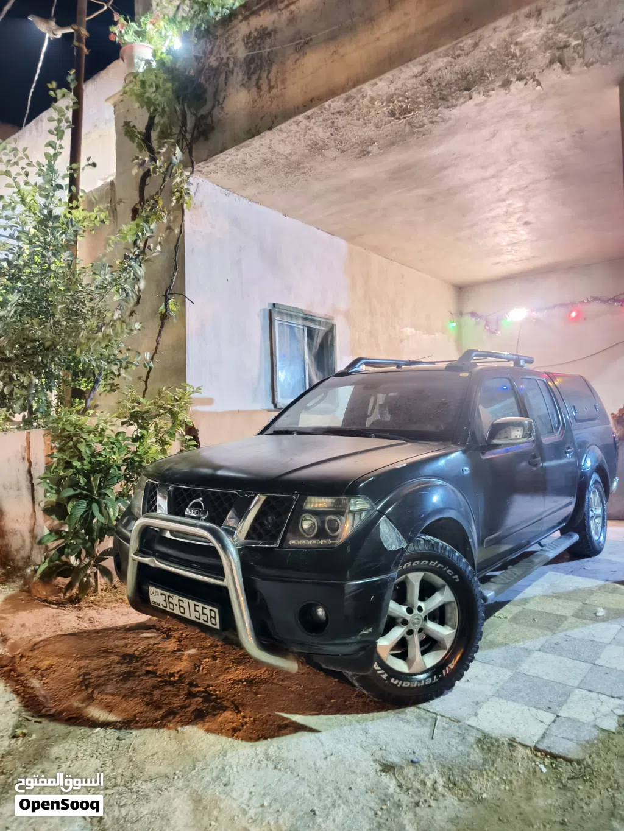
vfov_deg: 73.9
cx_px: 312
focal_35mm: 23
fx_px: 553
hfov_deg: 58.9
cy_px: 416
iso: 4500
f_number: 1.7
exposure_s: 1/16.7
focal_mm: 5.25
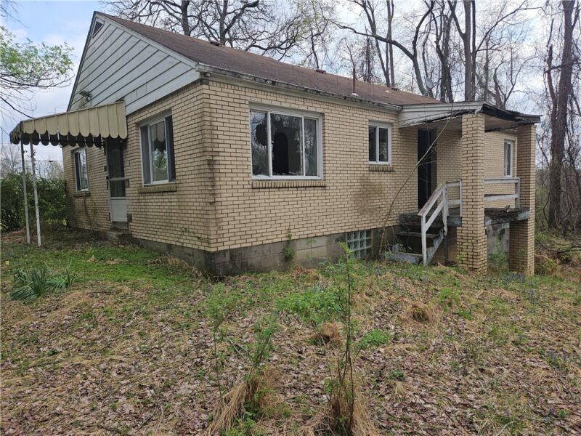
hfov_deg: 73.9
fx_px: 386
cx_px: 290
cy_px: 218
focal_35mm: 23
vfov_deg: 58.9
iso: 25
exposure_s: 1/848
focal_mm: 5.4
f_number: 1.8
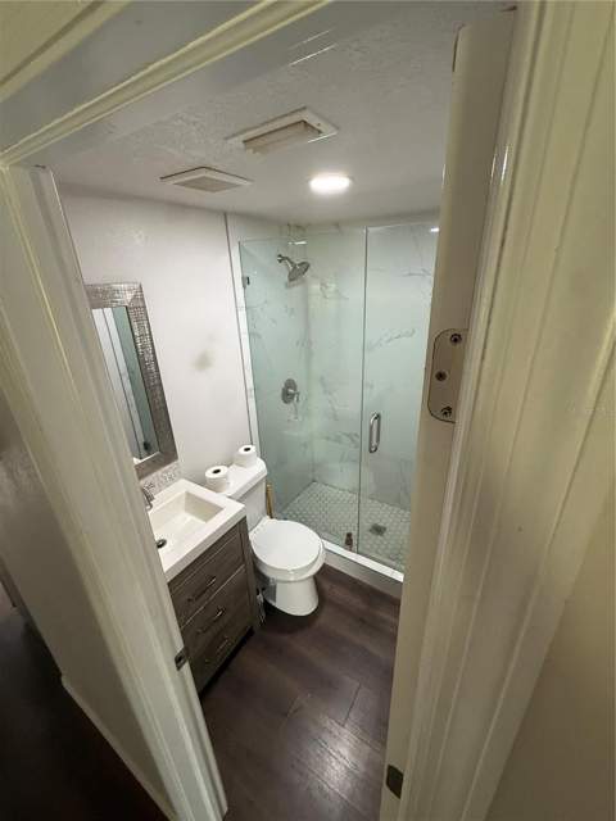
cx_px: 308
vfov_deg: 102.1
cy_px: 410
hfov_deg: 85.7
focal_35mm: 14
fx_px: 332
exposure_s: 1/120
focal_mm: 2.22
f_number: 2.2
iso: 320
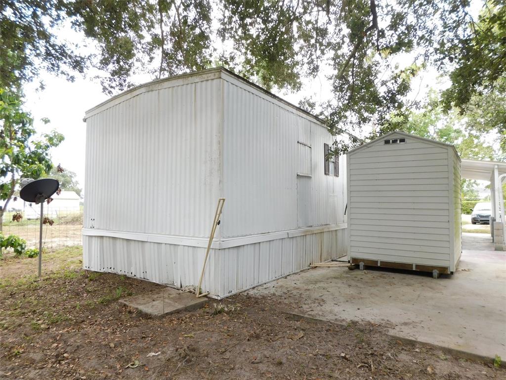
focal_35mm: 23
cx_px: 253
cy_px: 190
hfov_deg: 73.9
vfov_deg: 58.9
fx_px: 336
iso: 125
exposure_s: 1/100
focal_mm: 4
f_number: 3
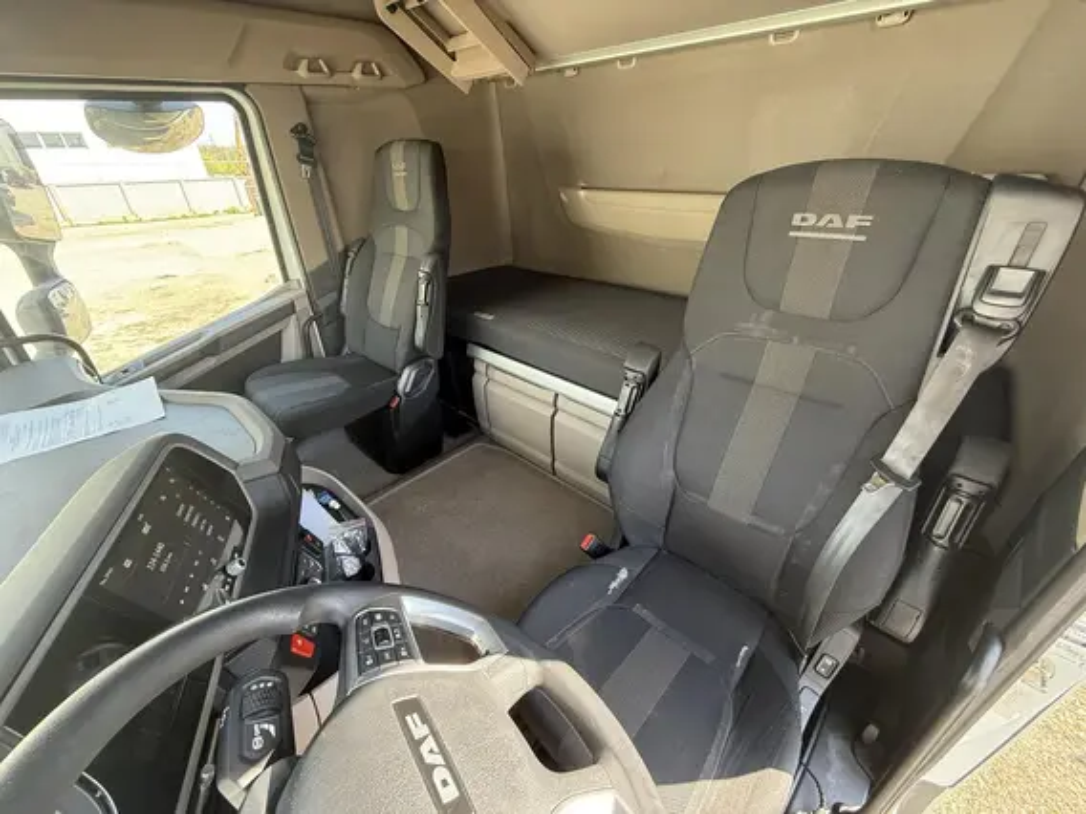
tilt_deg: -29.2
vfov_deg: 85.7
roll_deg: +1.7
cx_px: 543
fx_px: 439
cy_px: 407
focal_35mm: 14
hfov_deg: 102.1
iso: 200
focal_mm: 2.22
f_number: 2.2
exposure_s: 1/99
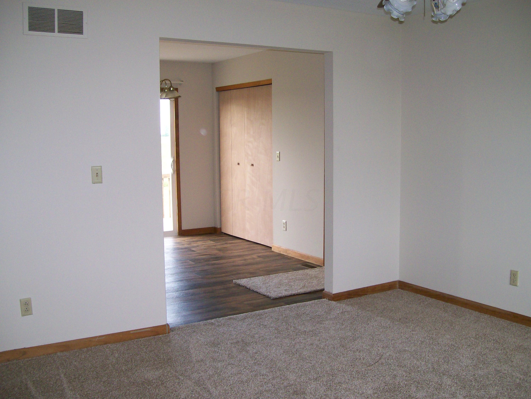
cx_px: 266
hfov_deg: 51.4
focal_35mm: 36
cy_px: 200
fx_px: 552
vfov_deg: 39.7
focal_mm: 6
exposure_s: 1/64
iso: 140
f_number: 2.7
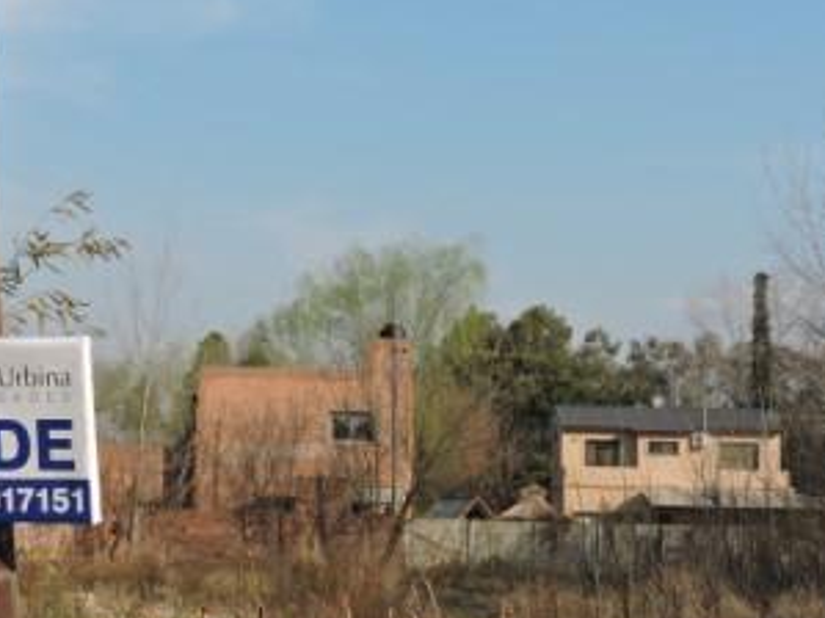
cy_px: 188
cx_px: 337
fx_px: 1787
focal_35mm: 75
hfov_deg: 26.0
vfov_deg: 19.5
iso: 100
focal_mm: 8.9
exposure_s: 1/800
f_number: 3.6
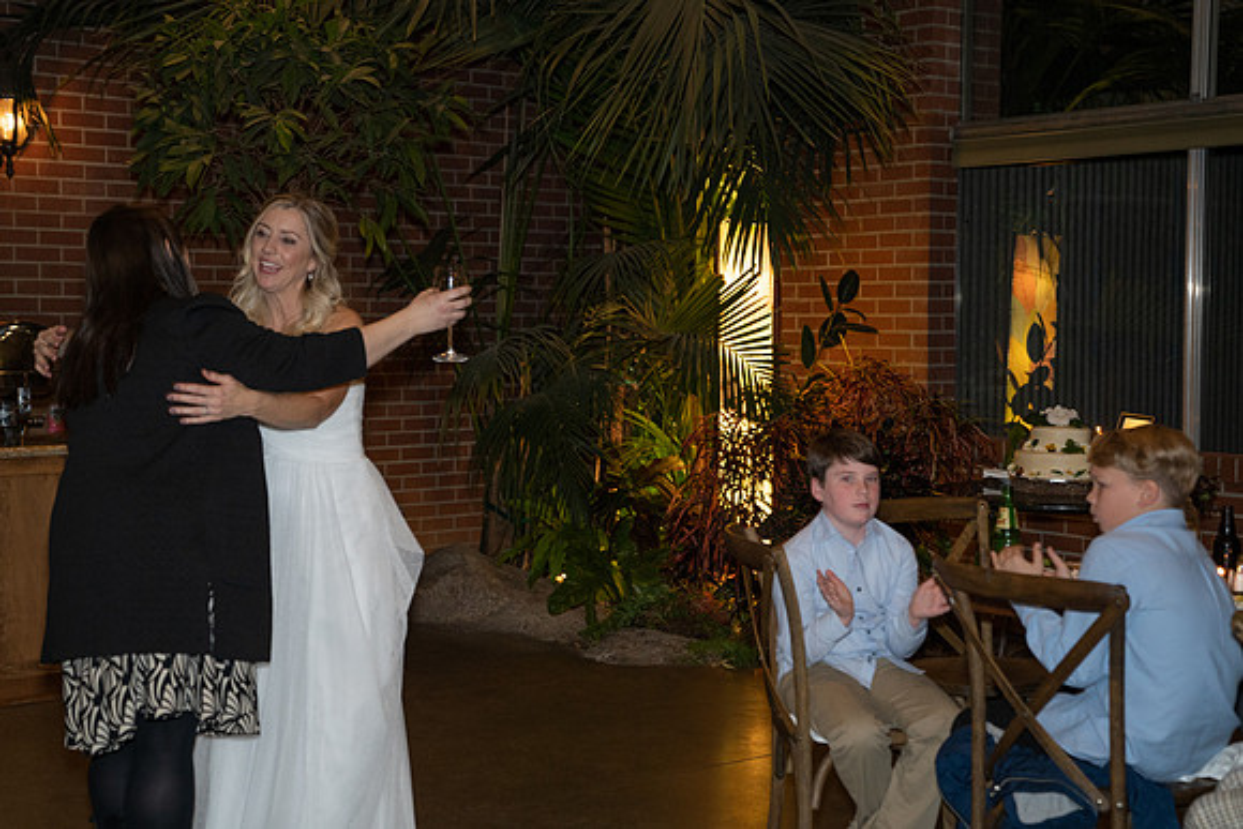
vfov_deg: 24.2
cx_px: 630
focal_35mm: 56
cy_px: 384
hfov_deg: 35.7
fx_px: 1930
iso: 2000
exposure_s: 1/125
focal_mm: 52
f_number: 2.8
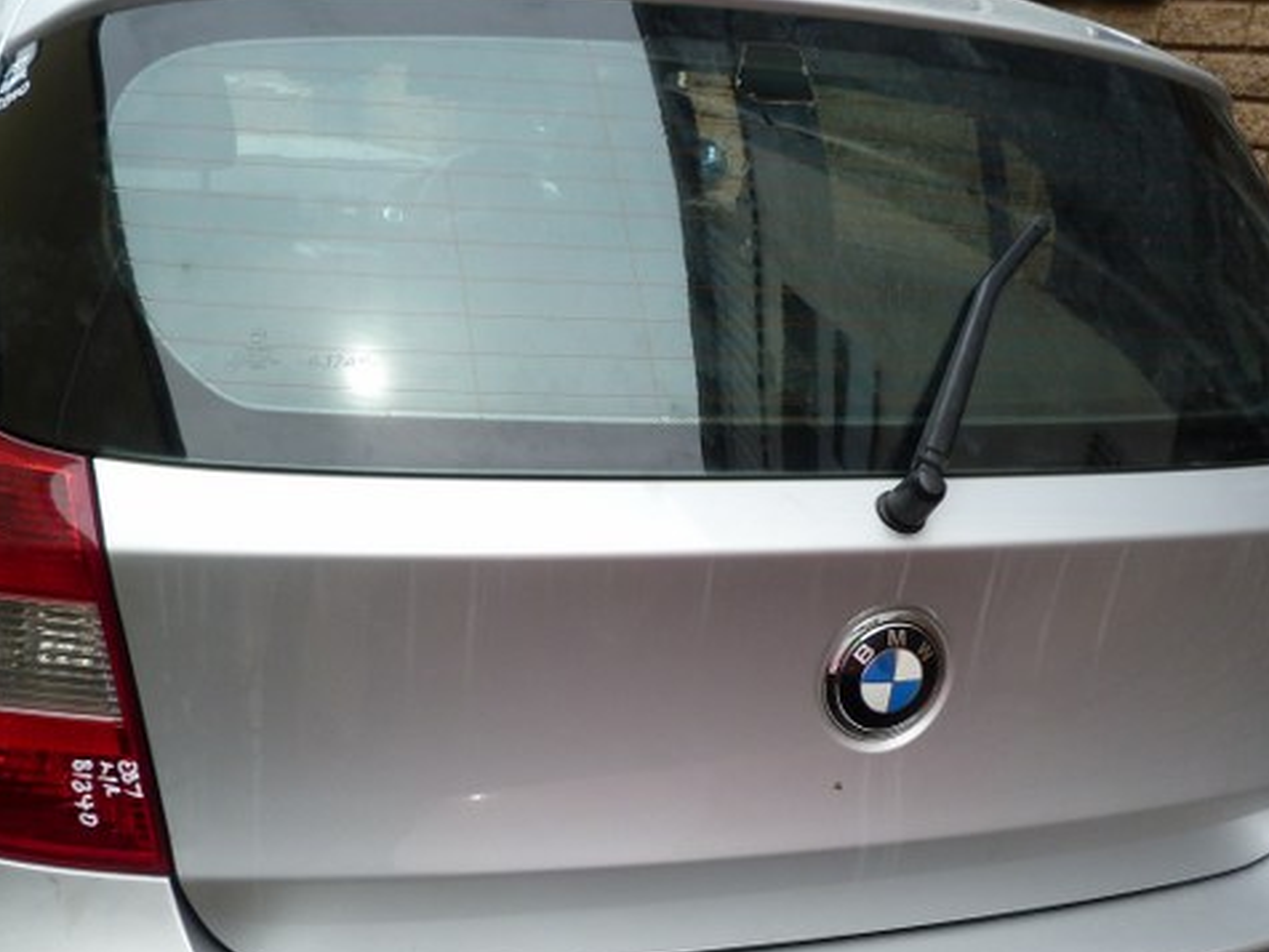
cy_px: 659
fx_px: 1540
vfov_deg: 33.9
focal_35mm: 42
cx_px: 629
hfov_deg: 44.8
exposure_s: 1/200
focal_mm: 4.5
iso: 80
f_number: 4
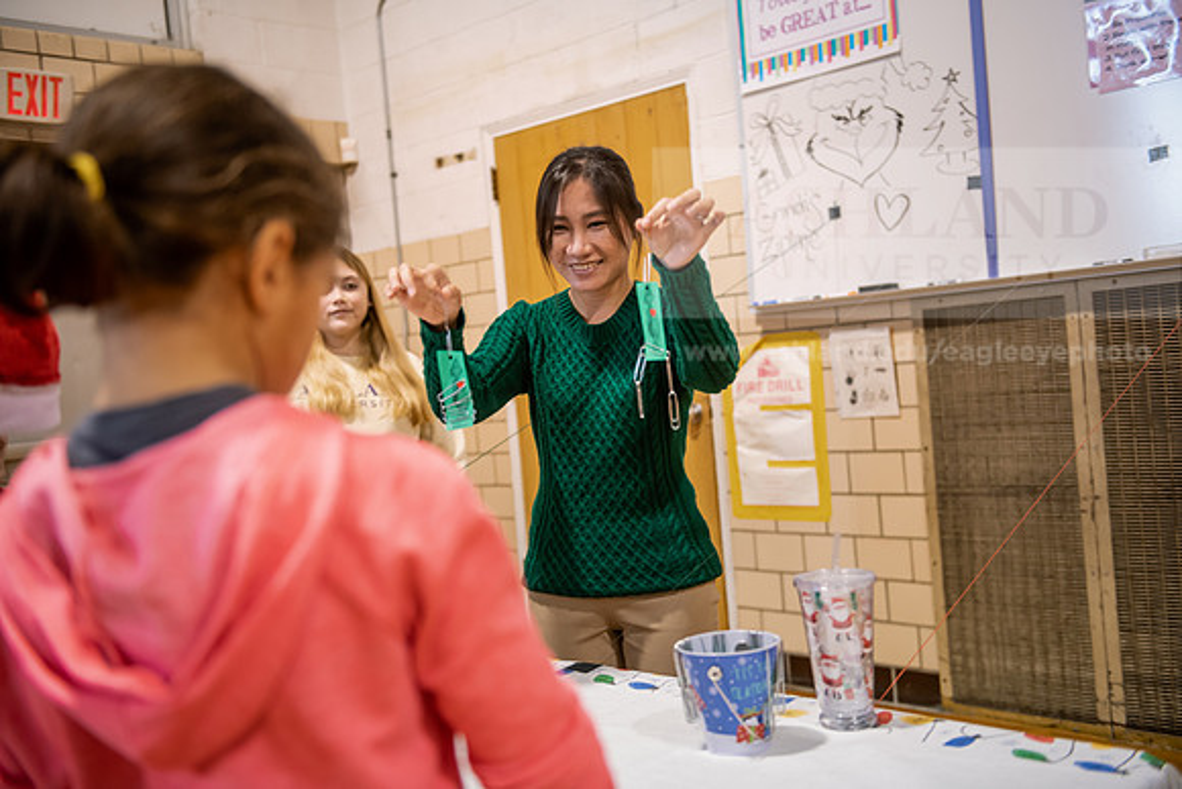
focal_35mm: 38
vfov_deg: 35.1
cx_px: 591
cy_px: 394
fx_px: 1248
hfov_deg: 50.7
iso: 1000
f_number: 2.8
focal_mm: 38
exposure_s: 1/160
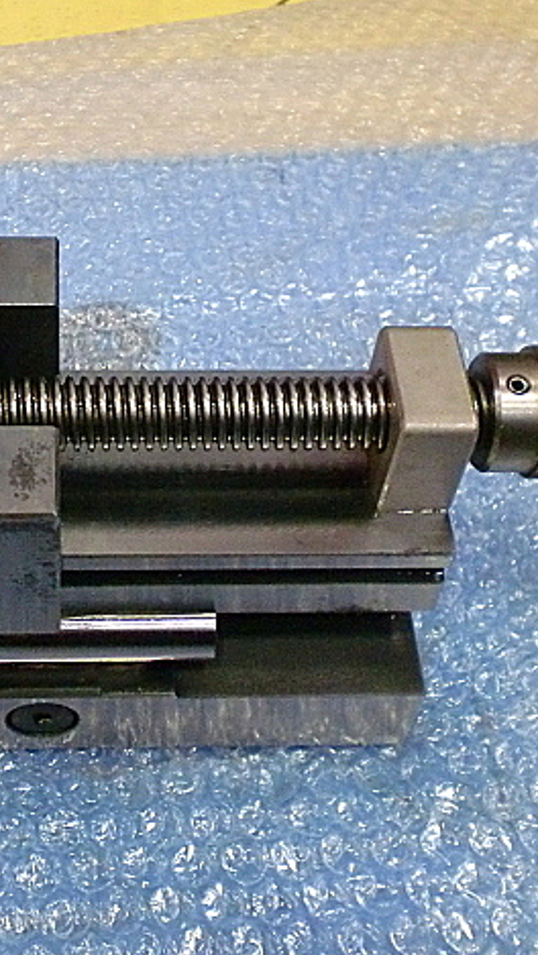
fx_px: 1318
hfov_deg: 22.8
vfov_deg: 39.9
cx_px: 118
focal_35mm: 52
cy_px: 479
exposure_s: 1/60
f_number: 3.1
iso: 640
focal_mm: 6.3
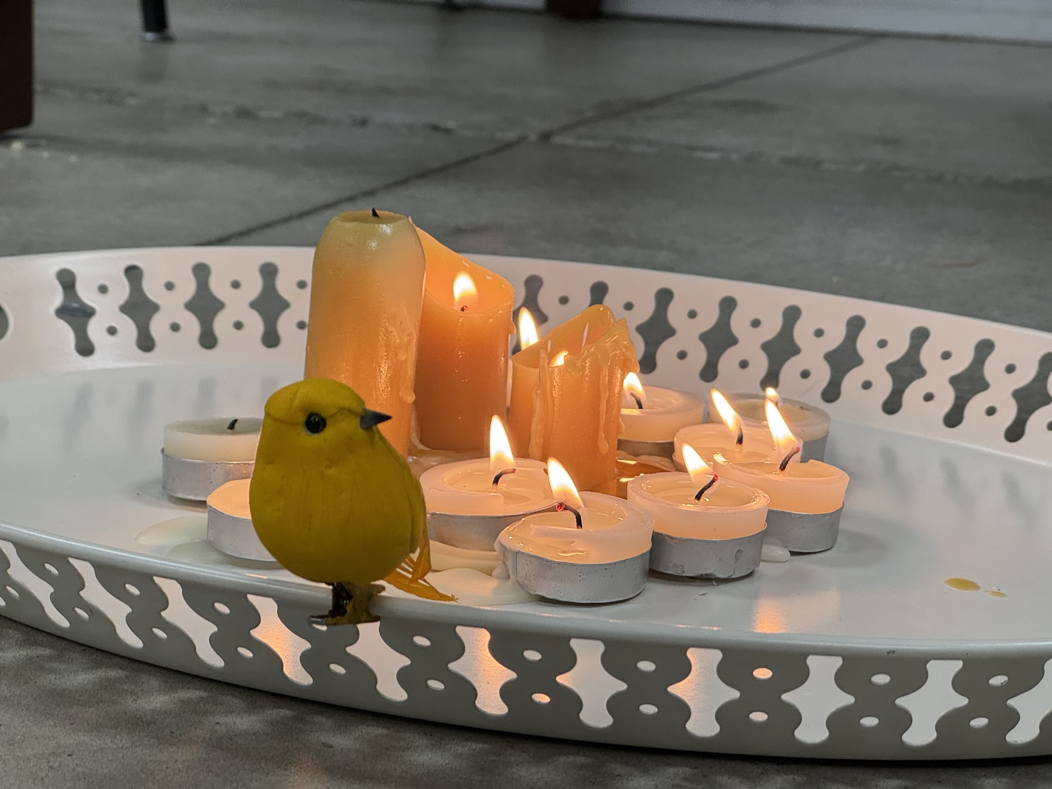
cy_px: 394
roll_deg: -2.2
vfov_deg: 19.1
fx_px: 2340
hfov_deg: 25.3
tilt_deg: -14.1
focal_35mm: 77
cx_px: 526
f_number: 2.8
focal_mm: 9
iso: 160
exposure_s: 1/120
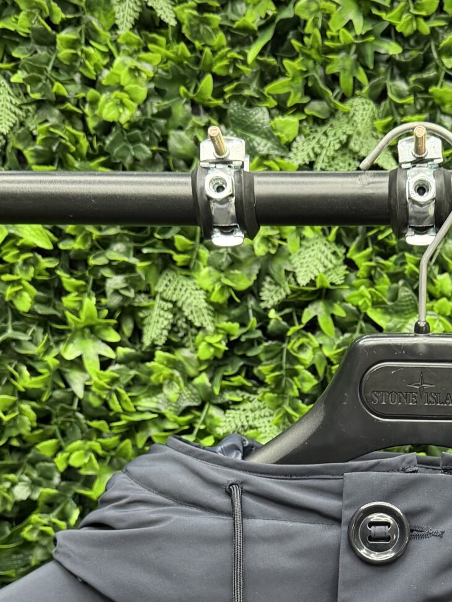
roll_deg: -0.2
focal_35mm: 63
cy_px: 485
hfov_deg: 22.6
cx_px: 416
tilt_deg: -5.7
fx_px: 1097
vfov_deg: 30.0
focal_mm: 6.76
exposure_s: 1/50
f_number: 1.78
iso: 250
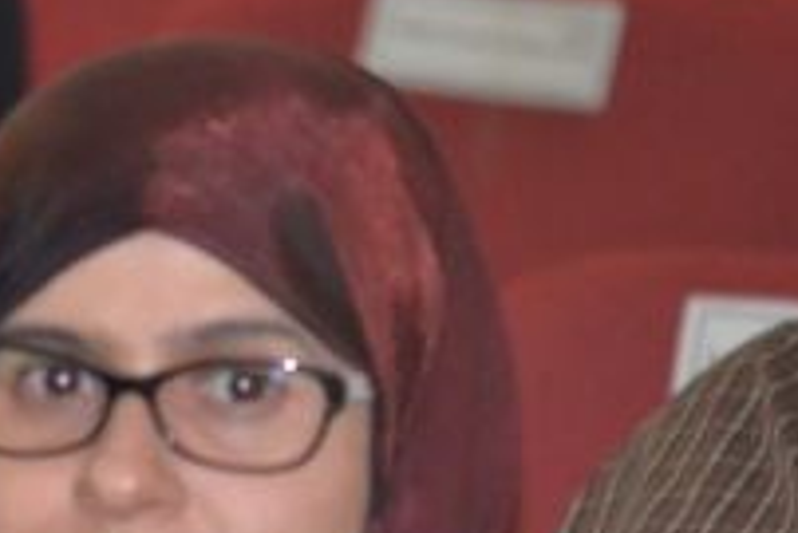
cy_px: 422
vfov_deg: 1.6
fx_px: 18943
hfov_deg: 2.4
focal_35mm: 854
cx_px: -300
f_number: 5.6
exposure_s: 1/60
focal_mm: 180
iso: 3200
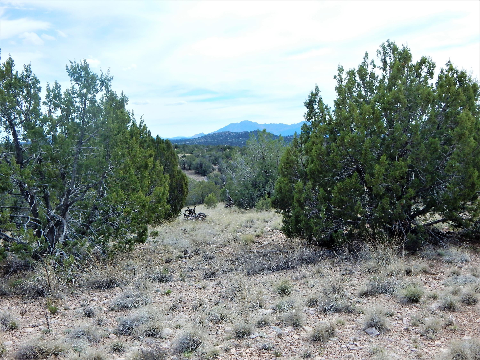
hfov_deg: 49.0
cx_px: 240
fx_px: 527
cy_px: 180
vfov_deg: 37.7
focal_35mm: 38
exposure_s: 1/1250
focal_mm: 6.8
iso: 125
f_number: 3.4
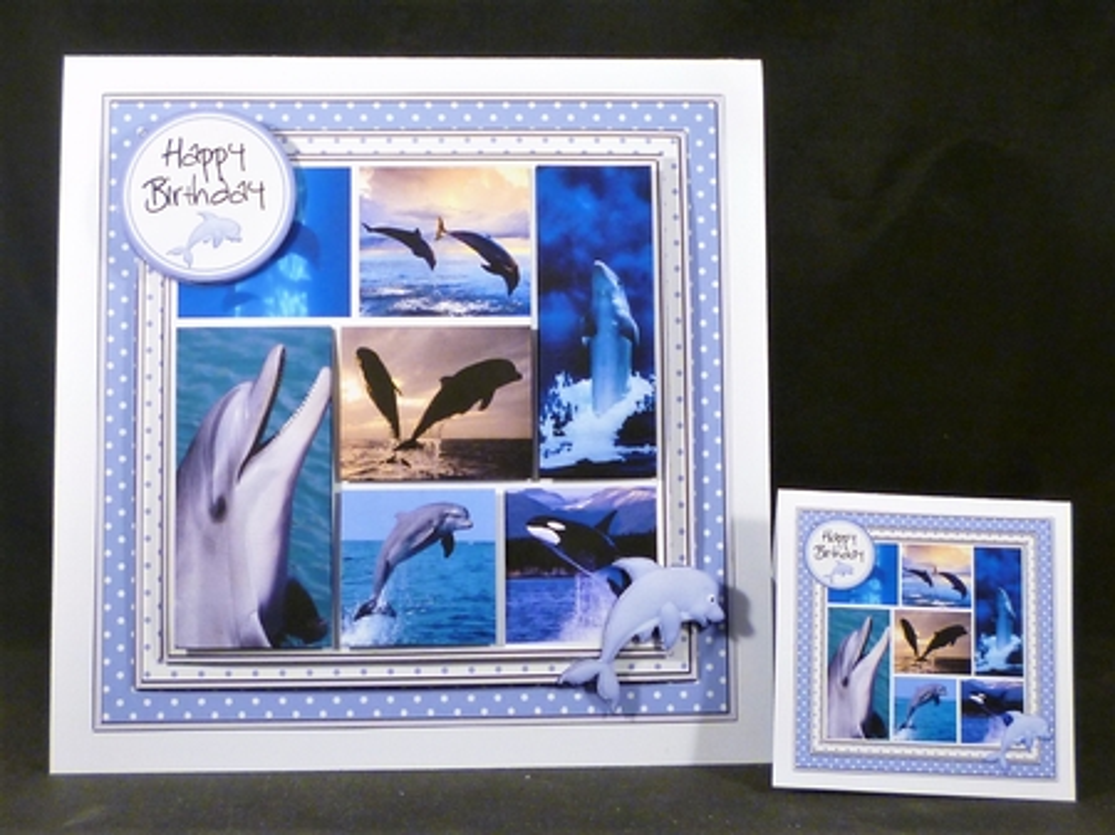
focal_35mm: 29
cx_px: 558
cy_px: 418
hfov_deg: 61.7
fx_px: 934
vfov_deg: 48.2
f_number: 3.3
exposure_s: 1/30
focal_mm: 5.2
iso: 160
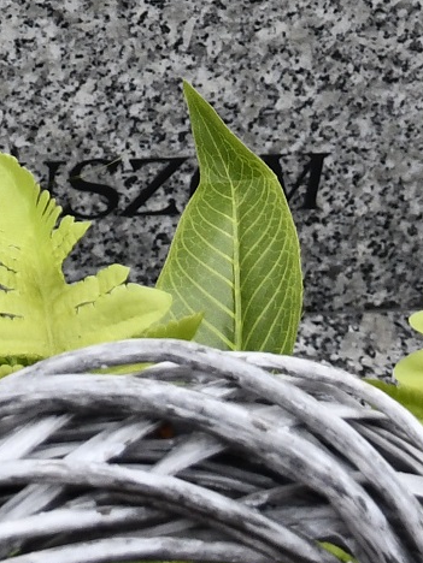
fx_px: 3633
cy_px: -583
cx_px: 72
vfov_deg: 8.4
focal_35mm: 223
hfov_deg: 6.7
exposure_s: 1/250
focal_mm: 26
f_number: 4.5
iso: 400
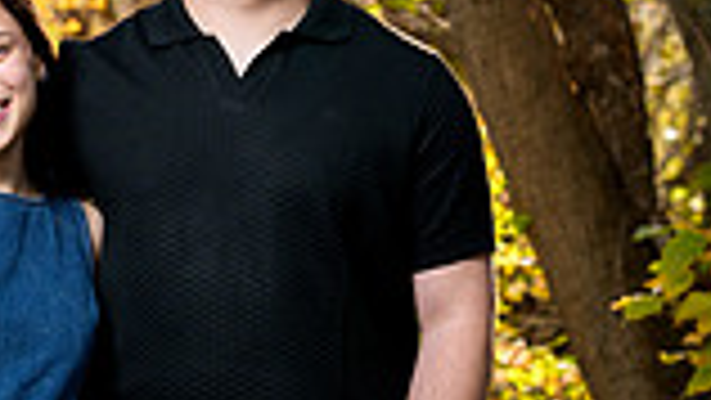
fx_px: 3093
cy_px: 445
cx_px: 81
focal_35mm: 164
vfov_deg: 7.4
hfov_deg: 13.0
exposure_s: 1/160
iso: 400
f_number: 3.5
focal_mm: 55
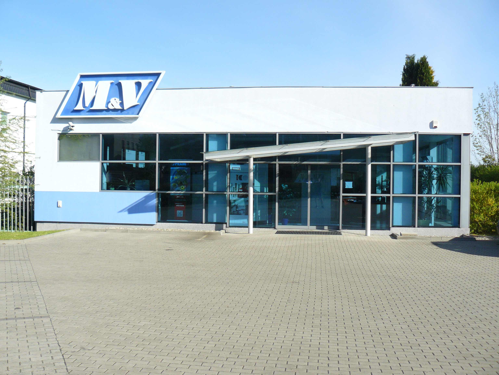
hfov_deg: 51.4
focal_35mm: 36
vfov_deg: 39.7
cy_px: 188
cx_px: 250
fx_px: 519
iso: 100
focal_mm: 6
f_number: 2.8
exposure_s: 1/1000
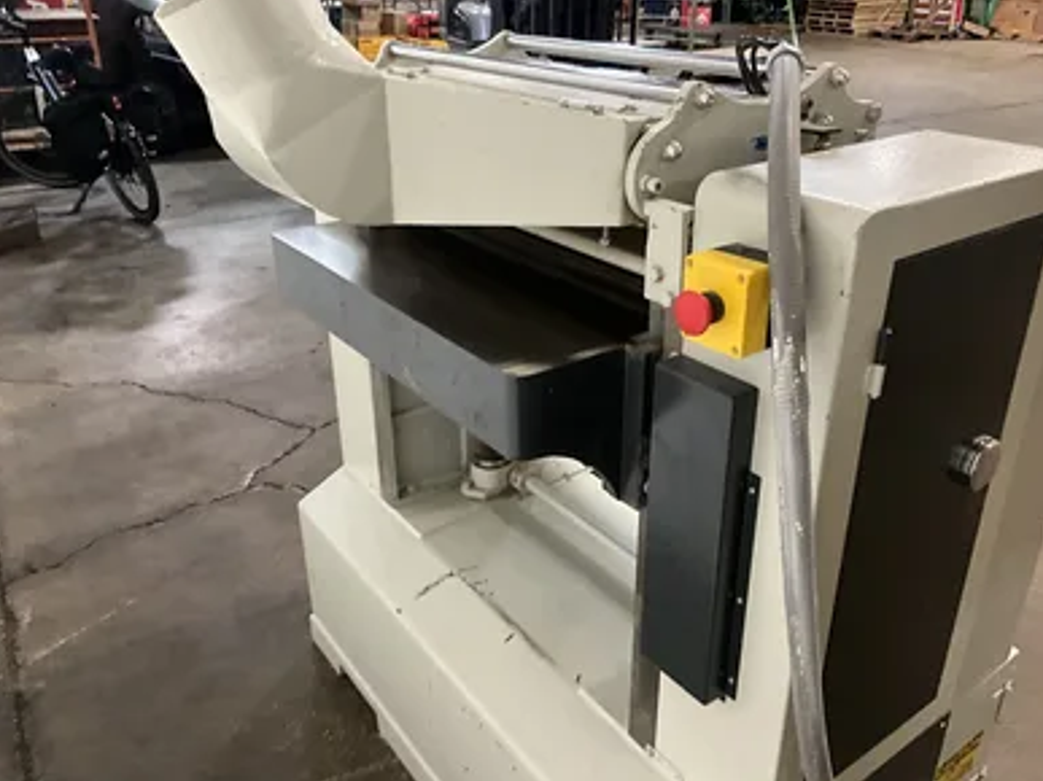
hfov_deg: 60.0
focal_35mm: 30
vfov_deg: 46.8
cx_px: 531
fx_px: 904
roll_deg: +0.8
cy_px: 380
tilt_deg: -24.5
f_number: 1.8
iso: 320
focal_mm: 3
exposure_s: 1/40
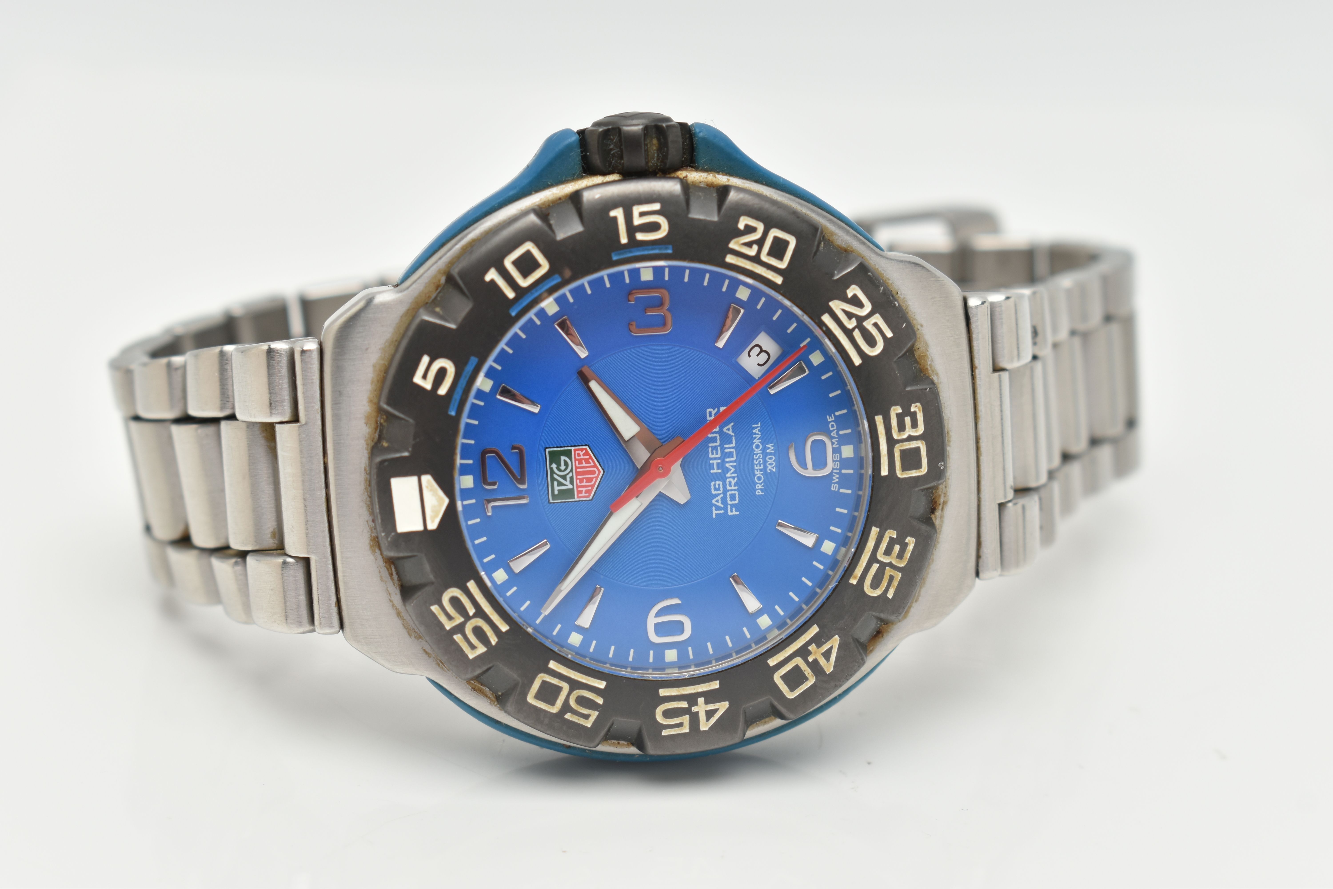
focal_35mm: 82
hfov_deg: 24.6
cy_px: 444
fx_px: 3055
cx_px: 666
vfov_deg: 16.6
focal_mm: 55
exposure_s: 1/100
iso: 200
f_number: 8
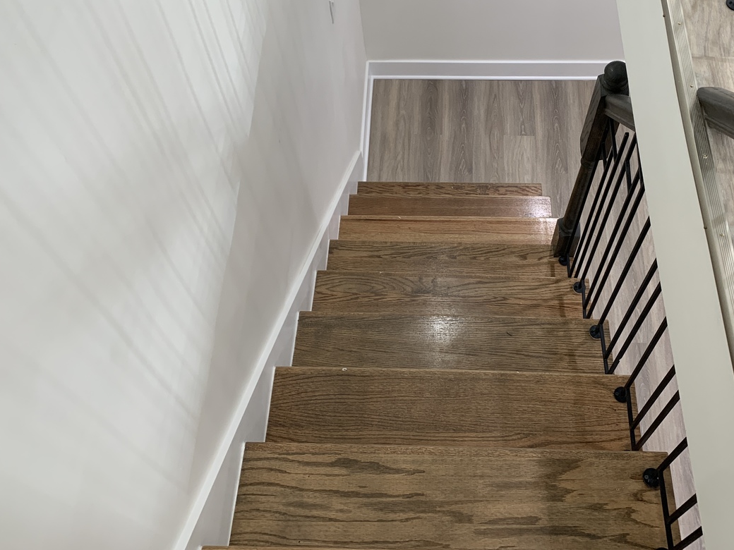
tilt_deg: -58.2
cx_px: 452
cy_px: 186
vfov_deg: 39.2
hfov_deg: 50.9
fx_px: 763
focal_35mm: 36
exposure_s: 1/60
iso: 64
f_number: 1.8
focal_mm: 4.25
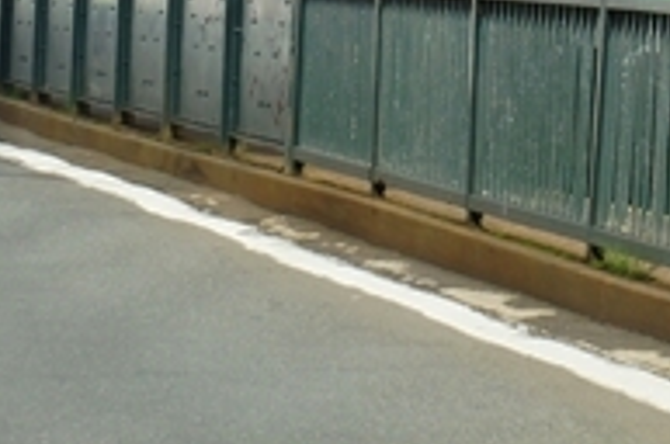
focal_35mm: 342
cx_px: 413
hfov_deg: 6.0
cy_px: -399
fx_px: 6356
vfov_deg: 4.0
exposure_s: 1/125
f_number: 8
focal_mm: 55
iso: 200
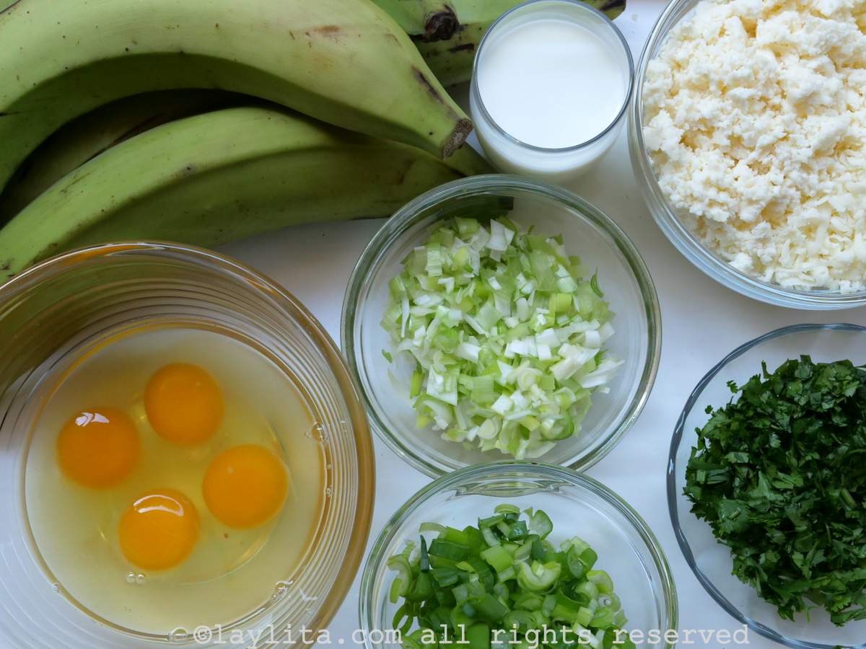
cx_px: 433
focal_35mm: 48
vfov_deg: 30.3
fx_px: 1201
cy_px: 324
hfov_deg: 39.7
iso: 1600
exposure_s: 1/60
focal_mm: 24
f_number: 9
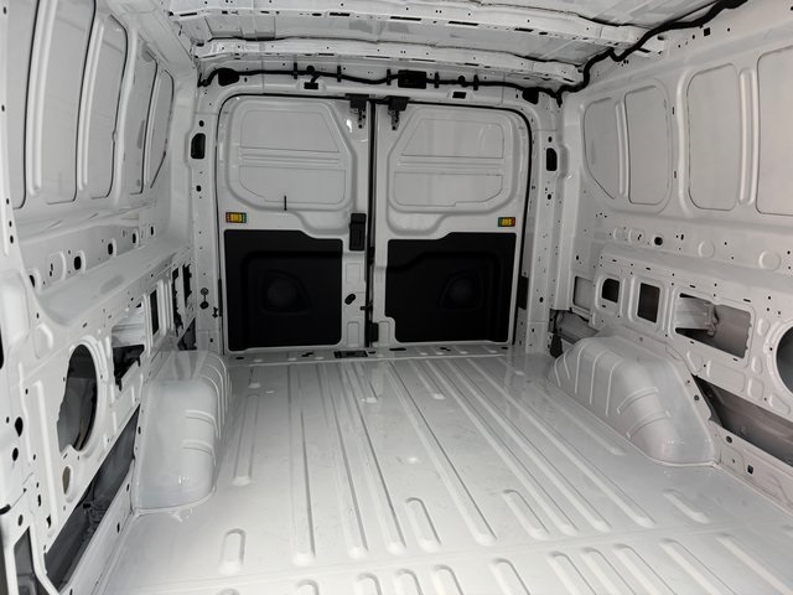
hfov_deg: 71.6
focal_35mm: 24
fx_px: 550
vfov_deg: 56.8
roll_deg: -2.1
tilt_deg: -11.1
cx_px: 396
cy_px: 298
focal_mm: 6.76
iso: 200
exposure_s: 1/60
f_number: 1.78
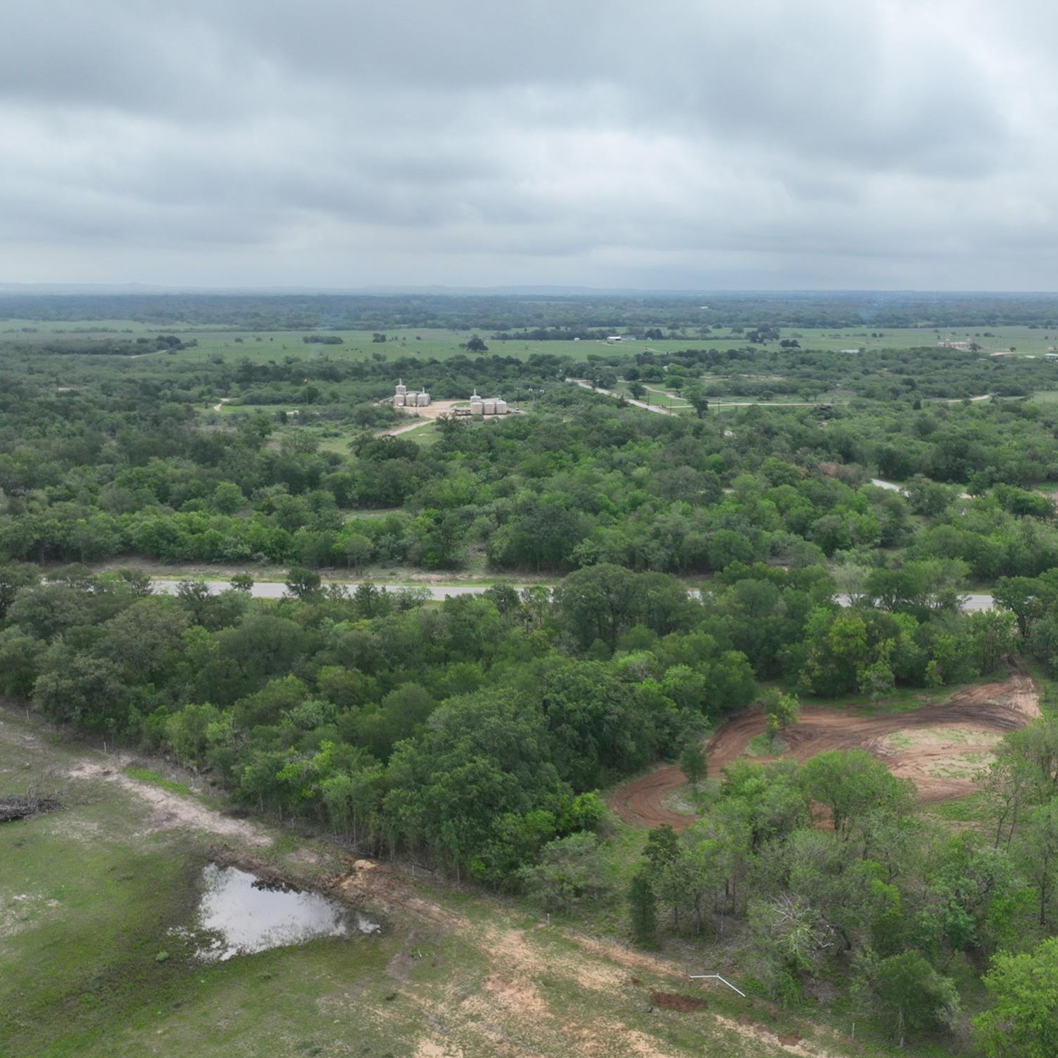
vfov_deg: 55.6
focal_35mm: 29
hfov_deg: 55.2
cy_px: 532
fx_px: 1003
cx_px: 632
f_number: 2.8
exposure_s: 1/1250
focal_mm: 12.29
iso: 100
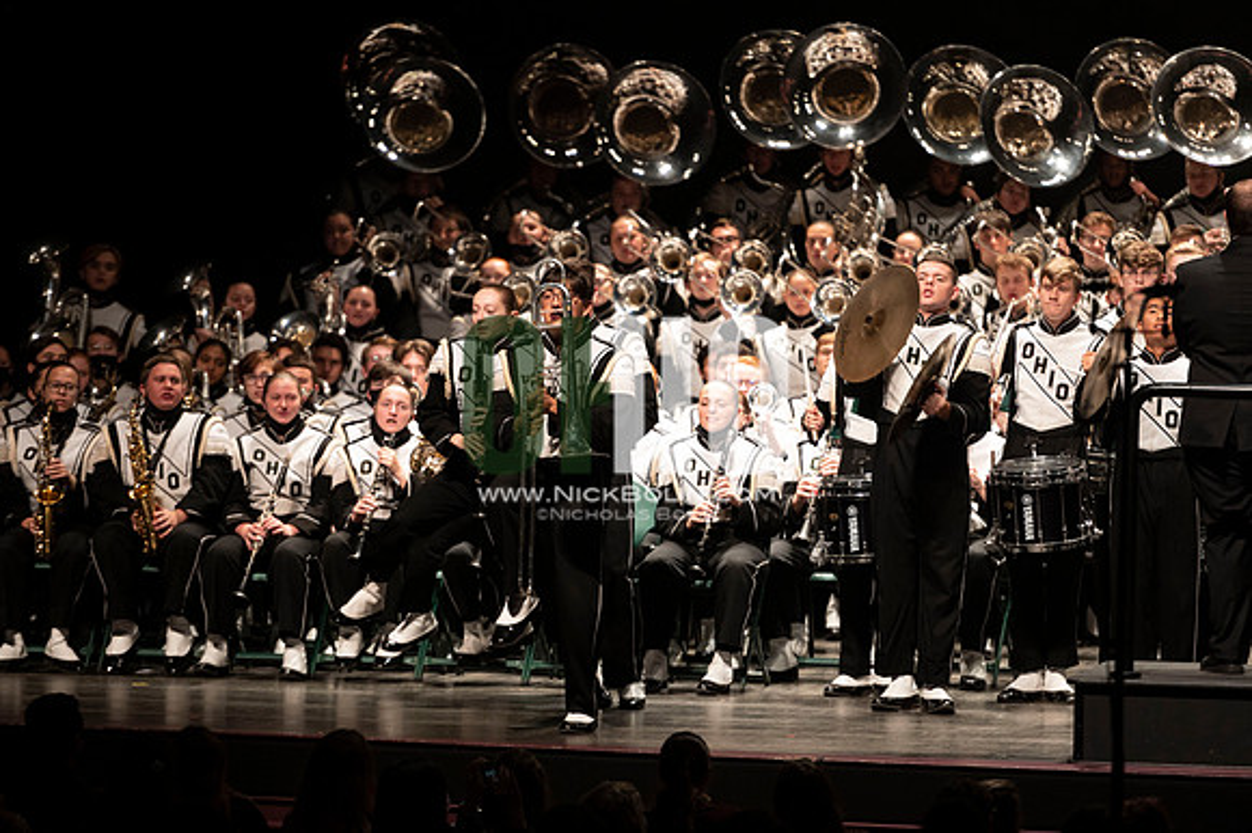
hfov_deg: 10.3
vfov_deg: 6.9
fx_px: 6951
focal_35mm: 200
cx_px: 626
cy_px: 416
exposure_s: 1/500
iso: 2500
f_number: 2.8
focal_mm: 200
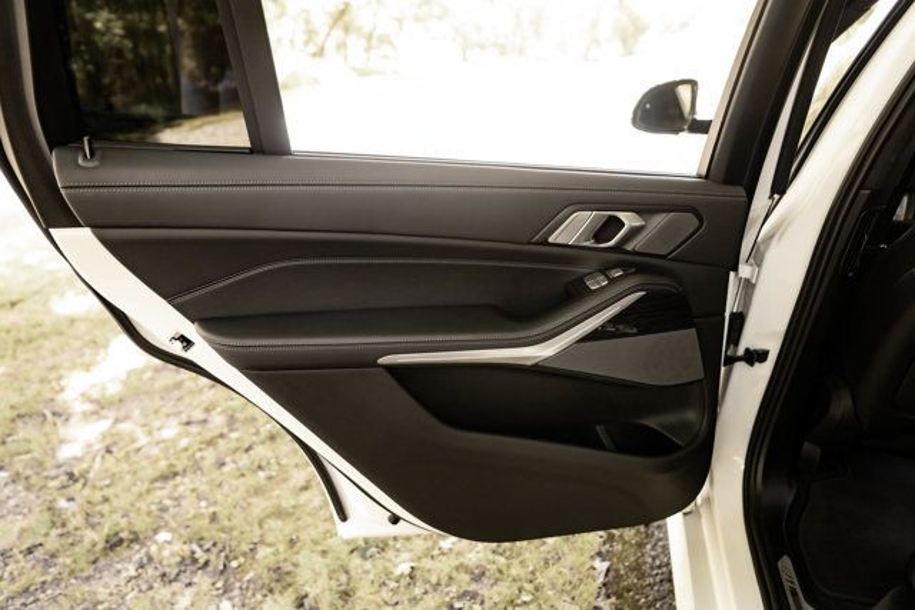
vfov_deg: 53.2
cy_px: 305
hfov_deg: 73.7
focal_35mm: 24
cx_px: 458
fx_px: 610
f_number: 2.8
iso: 800
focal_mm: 24
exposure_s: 1/320
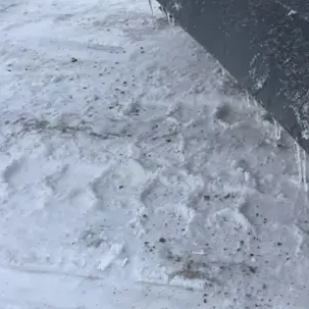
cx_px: 429
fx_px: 707
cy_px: 87
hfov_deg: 21.6
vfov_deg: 24.4
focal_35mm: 70
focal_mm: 5.1
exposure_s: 1/4717
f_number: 1.6
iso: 32
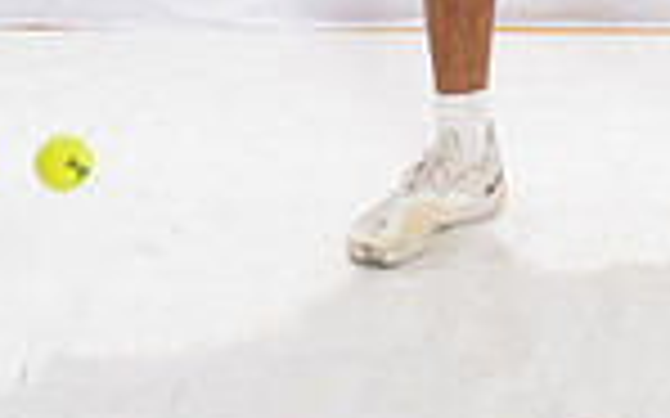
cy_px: -481
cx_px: 450
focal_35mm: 132
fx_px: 2409
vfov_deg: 9.2
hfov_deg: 15.8
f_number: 11
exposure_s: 1/250
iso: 1250
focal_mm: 43
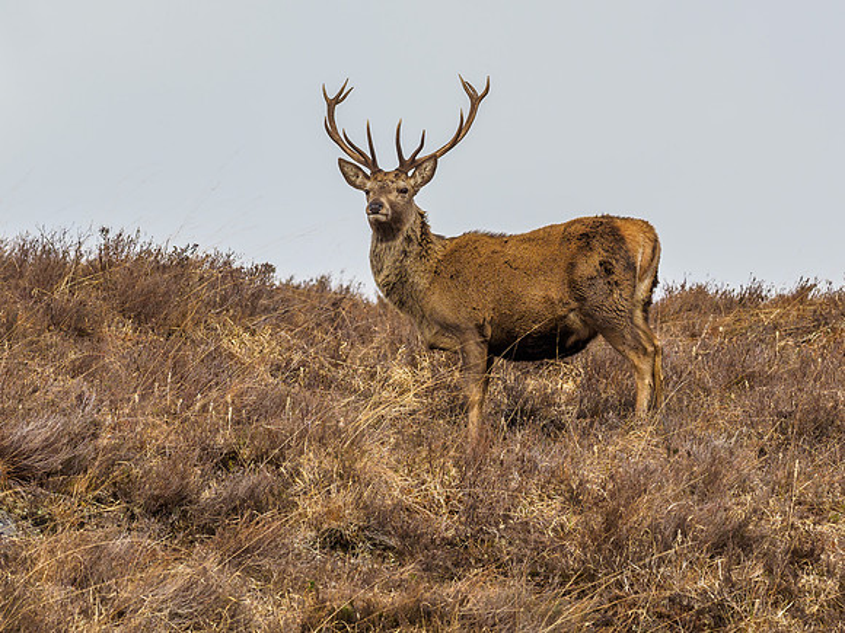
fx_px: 19779
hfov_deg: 2.4
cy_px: 206
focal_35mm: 810
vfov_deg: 1.8
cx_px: 383
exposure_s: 1/1000
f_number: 5.6
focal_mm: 300
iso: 200
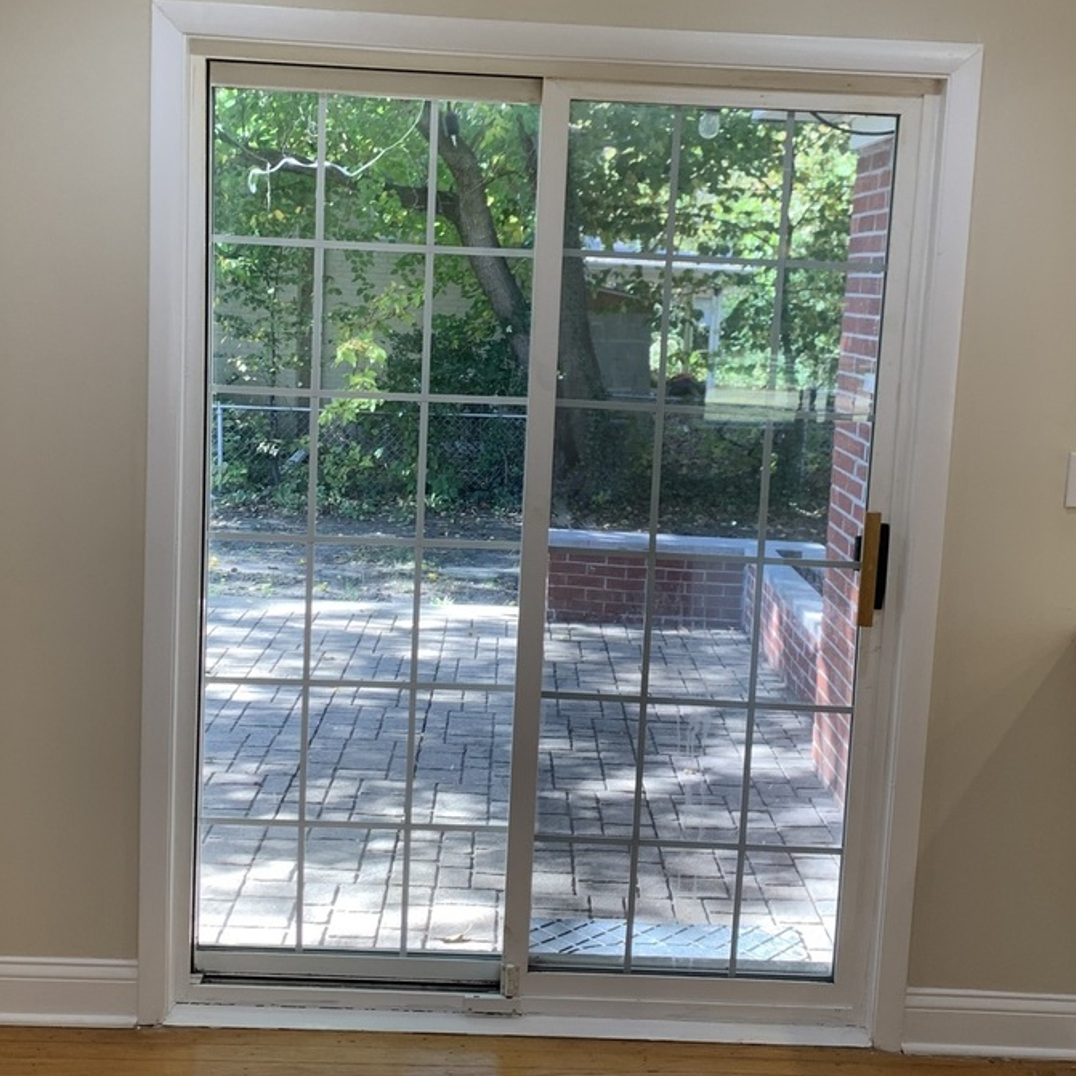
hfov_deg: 44.9
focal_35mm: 37
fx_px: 1301
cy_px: 447
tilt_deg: -4.4
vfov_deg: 44.8
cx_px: 532
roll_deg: -4.0
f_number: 1.8
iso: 64
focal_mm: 4.25
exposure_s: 1/120
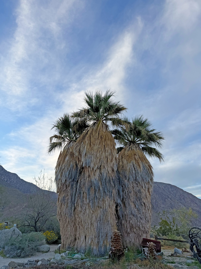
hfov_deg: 56.8
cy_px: 134
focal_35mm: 24
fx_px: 186
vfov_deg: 71.6
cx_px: 100
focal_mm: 6.76
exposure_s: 1/2299
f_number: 1.78
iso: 80
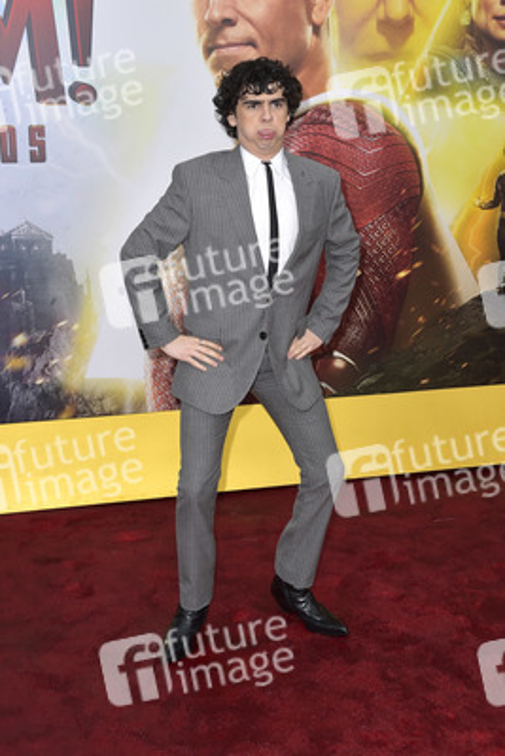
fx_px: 841
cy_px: 378
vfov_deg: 48.4
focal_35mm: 40
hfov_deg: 33.4
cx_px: 252
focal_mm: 40
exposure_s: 1/250
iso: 320
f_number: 6.3
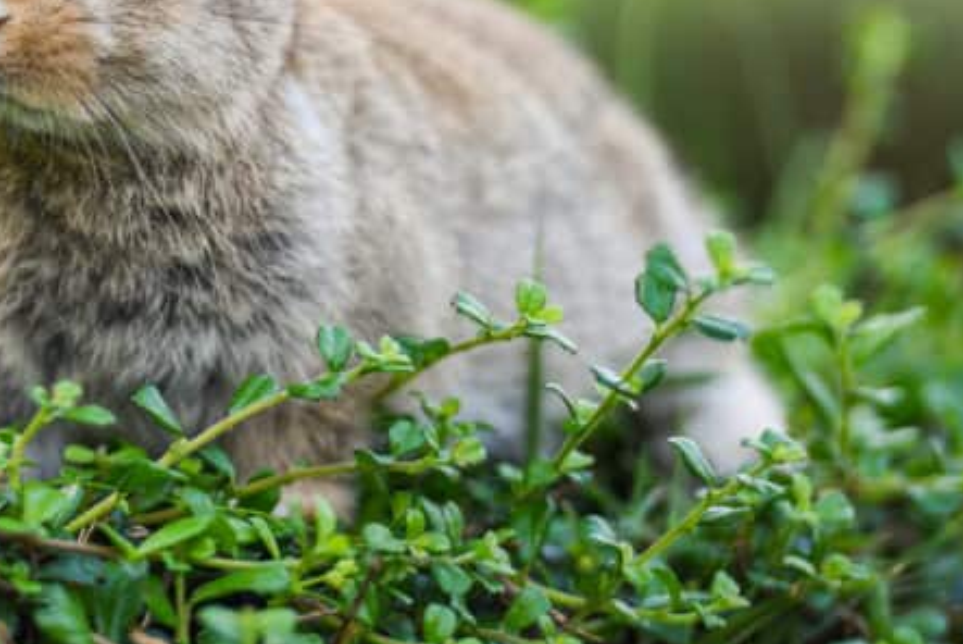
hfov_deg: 4.8
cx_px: -11
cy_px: -22
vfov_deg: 3.2
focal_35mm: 426
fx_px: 11403
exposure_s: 1/320
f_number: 2.8
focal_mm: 200
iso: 400
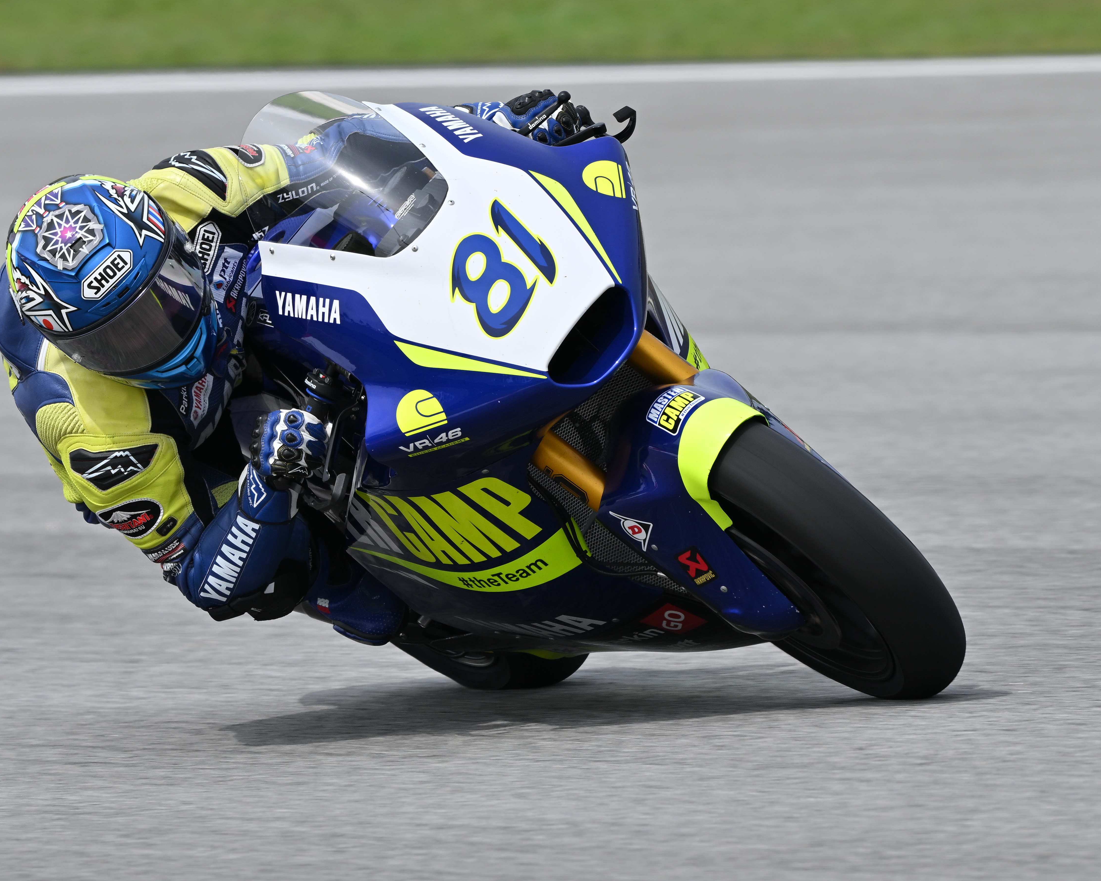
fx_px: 22060
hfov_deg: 2.9
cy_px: 440
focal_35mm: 677
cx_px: 456
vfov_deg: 2.3
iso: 160
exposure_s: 1/1000
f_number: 7.1
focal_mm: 400
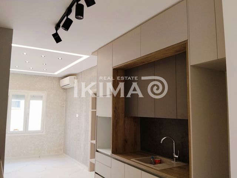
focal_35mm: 29
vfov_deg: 48.2
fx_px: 199
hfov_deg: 61.7
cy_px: 89
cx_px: 118
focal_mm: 3.96
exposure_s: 1/33.3
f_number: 1.8
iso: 80
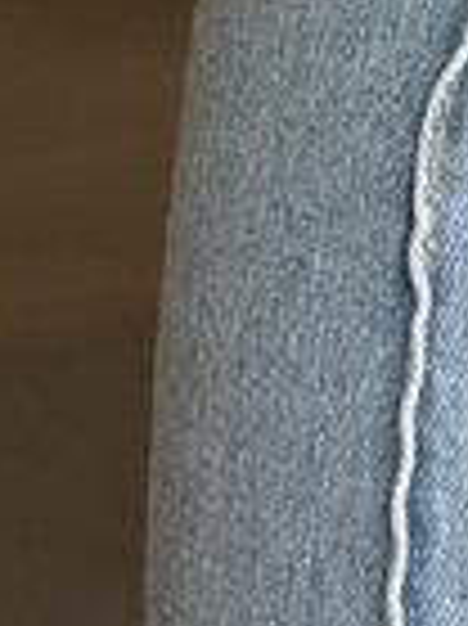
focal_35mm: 187
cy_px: -725
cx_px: 1161
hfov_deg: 7.4
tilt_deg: +4.3
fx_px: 3376
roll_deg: +0.7
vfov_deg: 9.7
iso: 100
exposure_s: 1/122
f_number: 1.6
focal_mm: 5.96
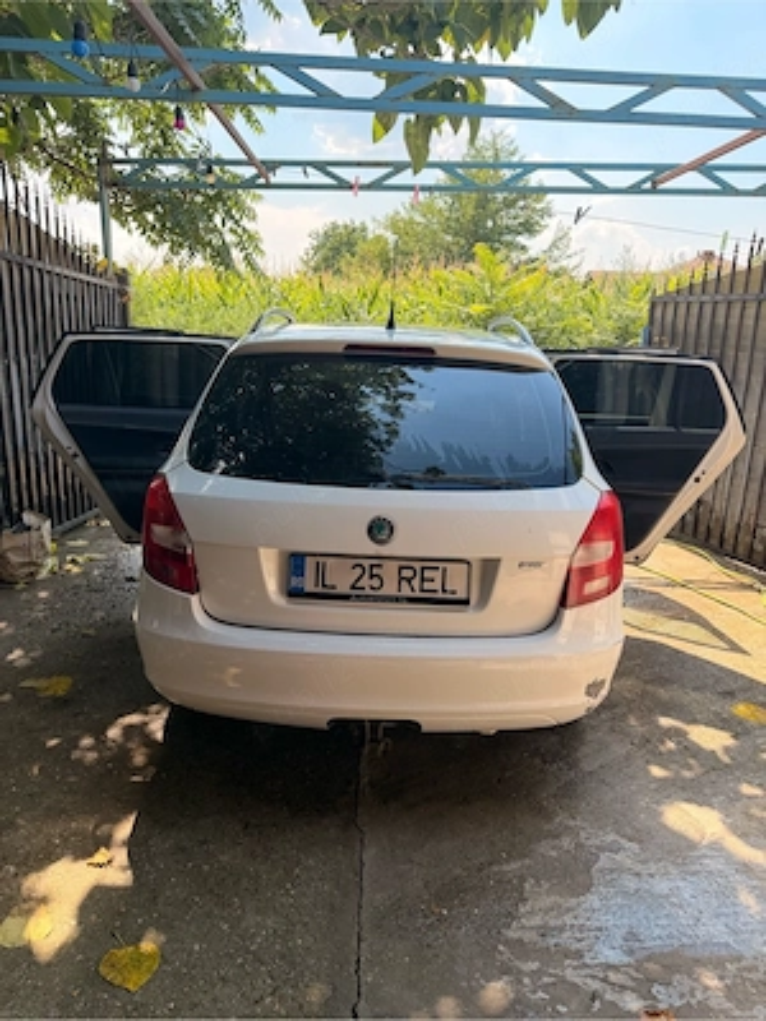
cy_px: 510
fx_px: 708
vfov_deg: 71.6
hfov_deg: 56.8
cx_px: 383
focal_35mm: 24
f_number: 1.78
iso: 100
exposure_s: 1/1522
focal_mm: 6.76
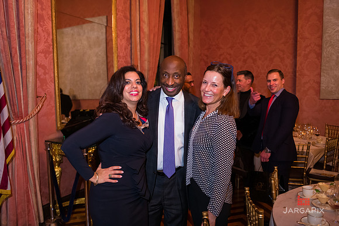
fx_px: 273
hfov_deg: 63.6
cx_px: 170
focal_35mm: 29
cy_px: 113
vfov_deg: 45.0
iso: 3200
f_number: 3.2
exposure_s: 1/100
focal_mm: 29
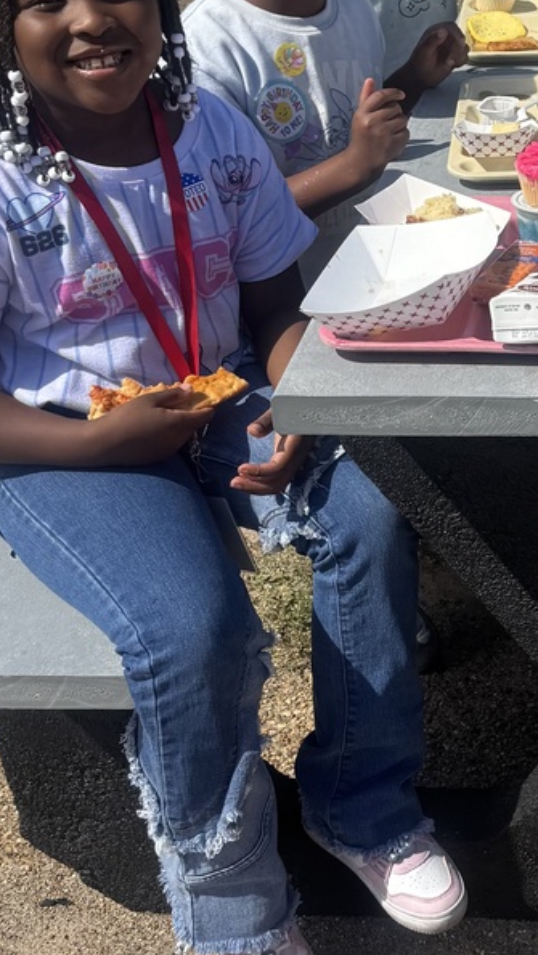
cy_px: 215
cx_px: 544
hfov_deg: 25.2
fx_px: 1140
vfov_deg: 43.7
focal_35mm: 45
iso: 80
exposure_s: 1/3413
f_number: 1.78
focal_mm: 6.76
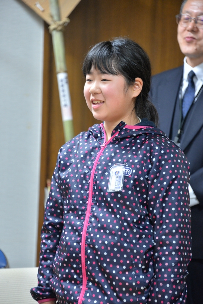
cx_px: 102
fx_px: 1351
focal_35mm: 160
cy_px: 152
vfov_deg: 12.8
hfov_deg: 8.6
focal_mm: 160
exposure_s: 1/80
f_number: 5.6
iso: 1600
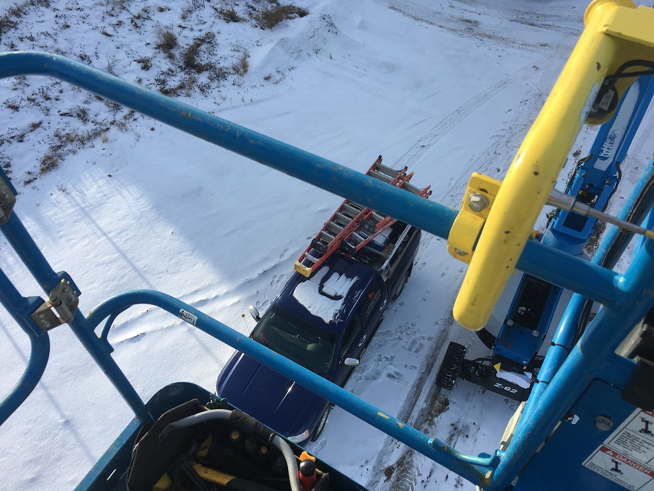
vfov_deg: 48.2
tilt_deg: -49.9
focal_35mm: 29
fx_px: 548
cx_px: 327
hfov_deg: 61.7
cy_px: 246
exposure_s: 1/769
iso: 25
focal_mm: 4.15
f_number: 2.2
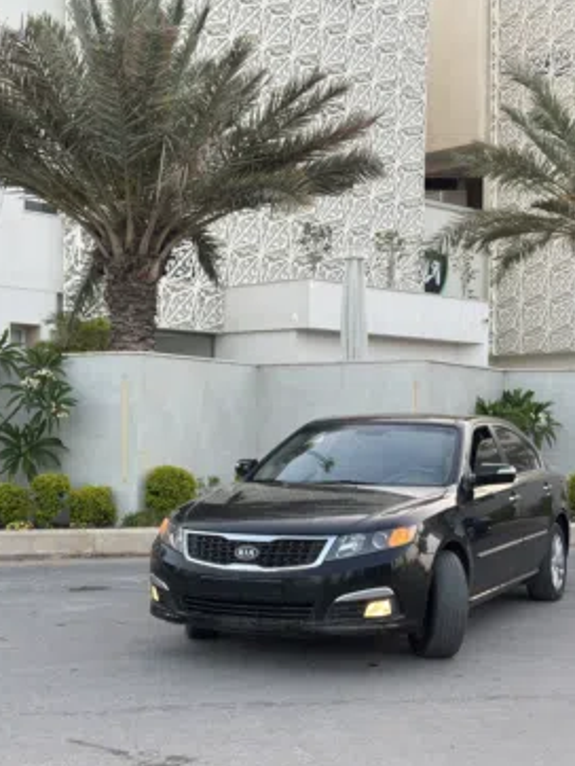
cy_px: 381
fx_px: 1172
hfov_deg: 27.6
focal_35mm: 53
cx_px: 302
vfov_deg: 36.1
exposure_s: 1/431
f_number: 1.78
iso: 80
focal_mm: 6.86
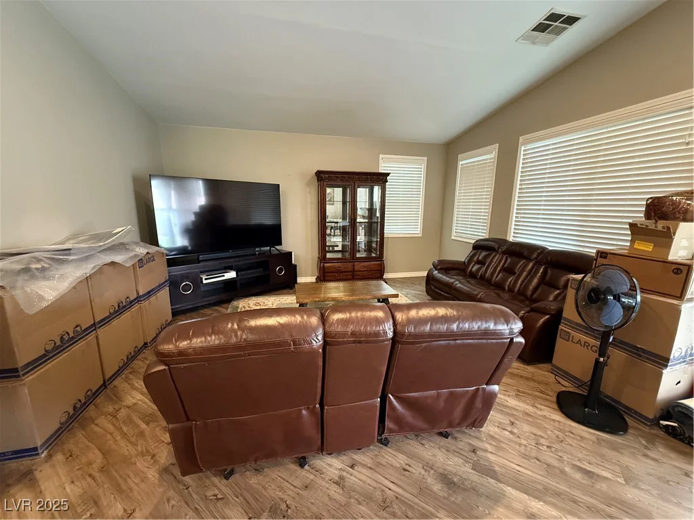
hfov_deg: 102.1
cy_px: 260
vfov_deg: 85.7
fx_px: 281
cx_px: 347
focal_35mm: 14
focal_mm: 2.22
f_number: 2.2
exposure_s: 1/40
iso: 1000
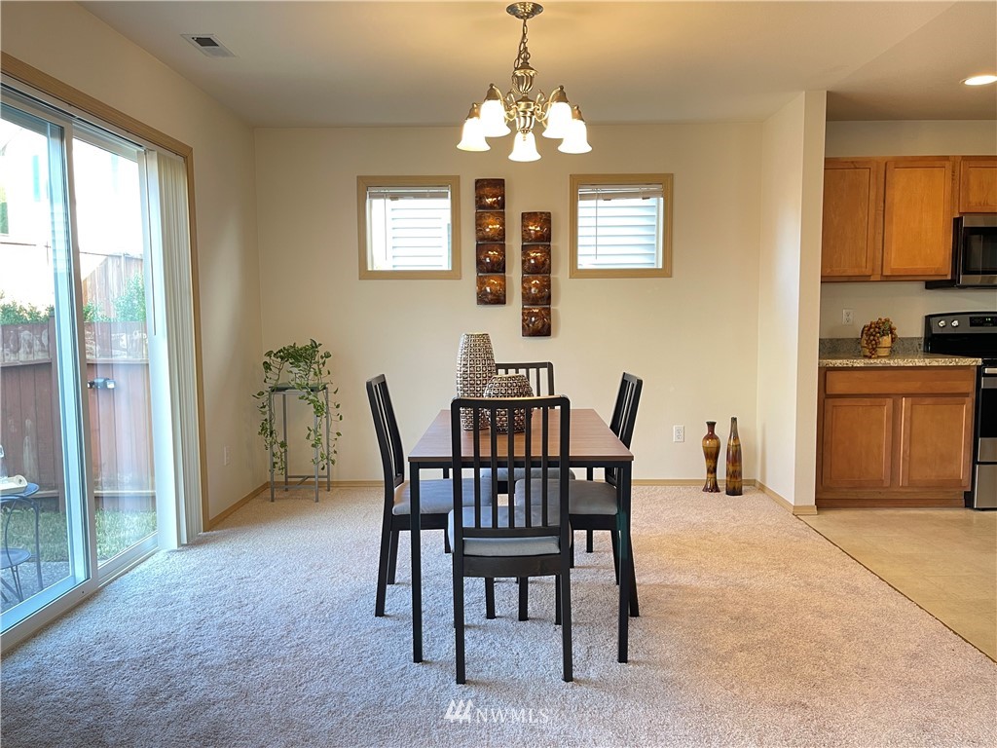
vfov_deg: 53.1
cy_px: 374
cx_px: 498
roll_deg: +0.3
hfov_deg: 67.3
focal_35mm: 26
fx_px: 749
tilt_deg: -5.5
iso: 125
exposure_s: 1/60
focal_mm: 5.1
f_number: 1.6
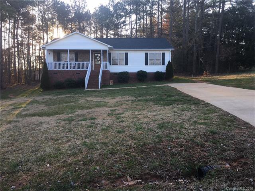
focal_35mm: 29
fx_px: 214
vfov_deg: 48.2
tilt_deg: -4.9
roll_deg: +0.5
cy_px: 96
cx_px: 128
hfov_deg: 61.7
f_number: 2.2
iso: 25
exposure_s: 1/120
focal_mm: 4.15
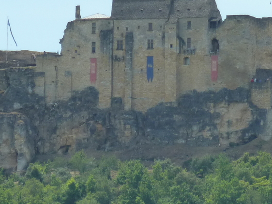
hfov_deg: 2.7
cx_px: 148
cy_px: 117
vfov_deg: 2.0
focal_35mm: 740
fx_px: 5817
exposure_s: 1/400
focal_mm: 42.6
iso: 125
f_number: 4.7
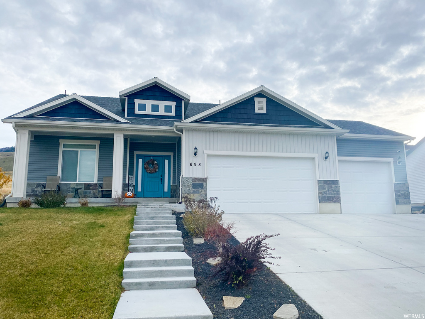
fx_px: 319
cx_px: 212
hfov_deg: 67.3
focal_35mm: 26
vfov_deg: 53.1
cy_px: 160
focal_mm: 4.25
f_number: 1.8
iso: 32
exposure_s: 1/1400
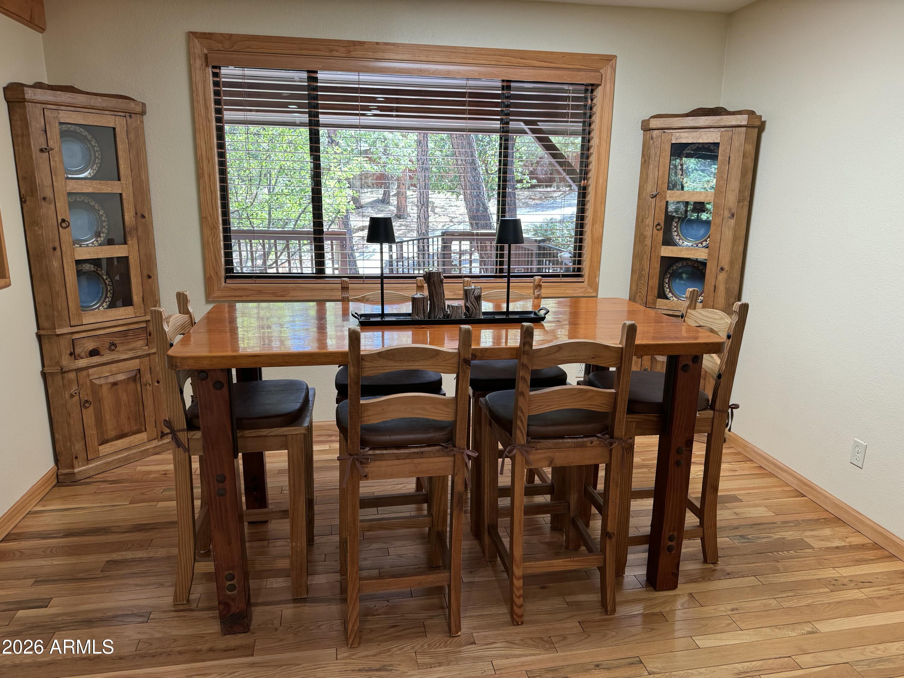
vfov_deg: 56.8
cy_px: 339
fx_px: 627
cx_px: 452
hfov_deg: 71.6
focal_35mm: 24
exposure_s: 1/120
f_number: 1.78
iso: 160
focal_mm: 6.76
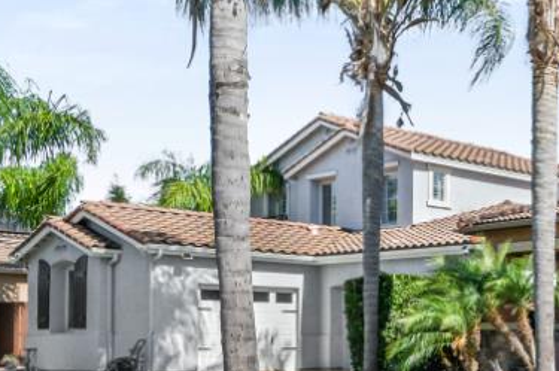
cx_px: 789
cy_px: 311
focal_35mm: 60
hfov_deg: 26.4
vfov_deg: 22.2
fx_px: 930
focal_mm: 15
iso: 400
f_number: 11
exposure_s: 1/500
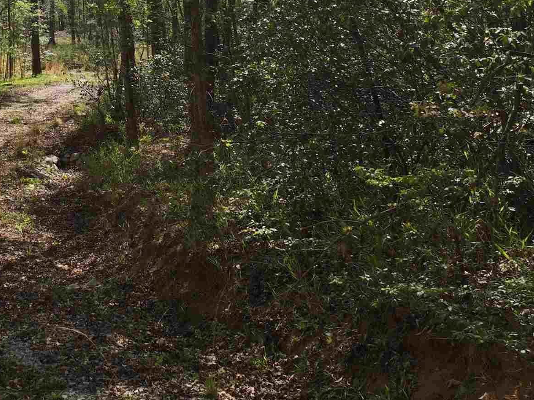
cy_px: -15
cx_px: 38
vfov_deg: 22.3
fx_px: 972
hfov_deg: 29.3
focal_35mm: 63
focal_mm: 12.29
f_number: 2.8
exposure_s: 1/320
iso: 160
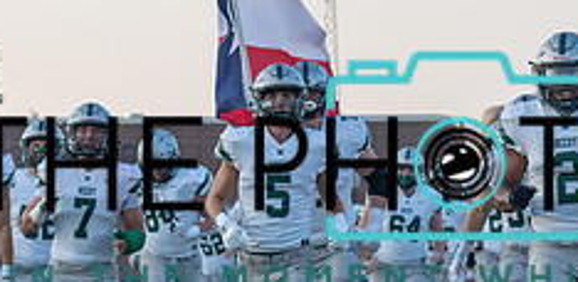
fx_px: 4993
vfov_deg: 3.2
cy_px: 279
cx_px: 399
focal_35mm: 336
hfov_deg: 6.6
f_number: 3.5
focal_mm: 71
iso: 500
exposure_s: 1/1000
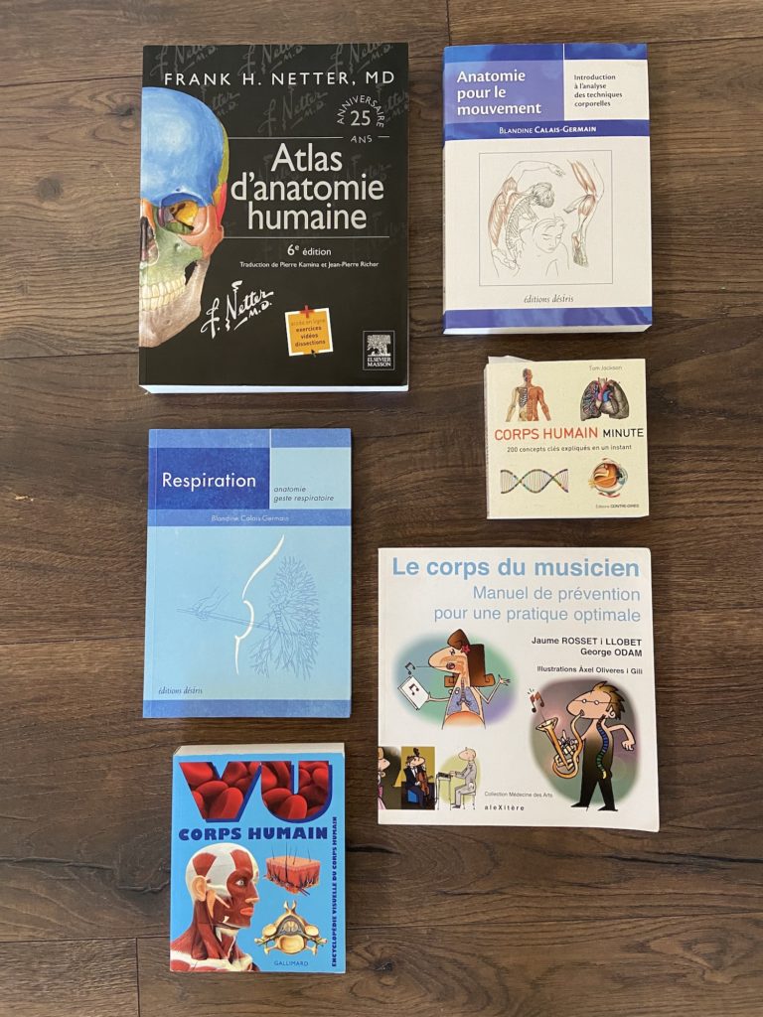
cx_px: 382
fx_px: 764
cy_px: 508
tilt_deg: -85.4
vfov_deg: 67.3
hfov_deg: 53.1
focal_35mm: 26
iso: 320
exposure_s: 1/60
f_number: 1.8
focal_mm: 4.25
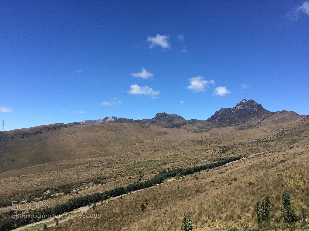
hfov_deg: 61.7
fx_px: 259
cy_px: 116
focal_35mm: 29
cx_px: 154
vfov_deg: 48.2
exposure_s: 1/2564
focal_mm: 4.15
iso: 32
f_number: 2.2
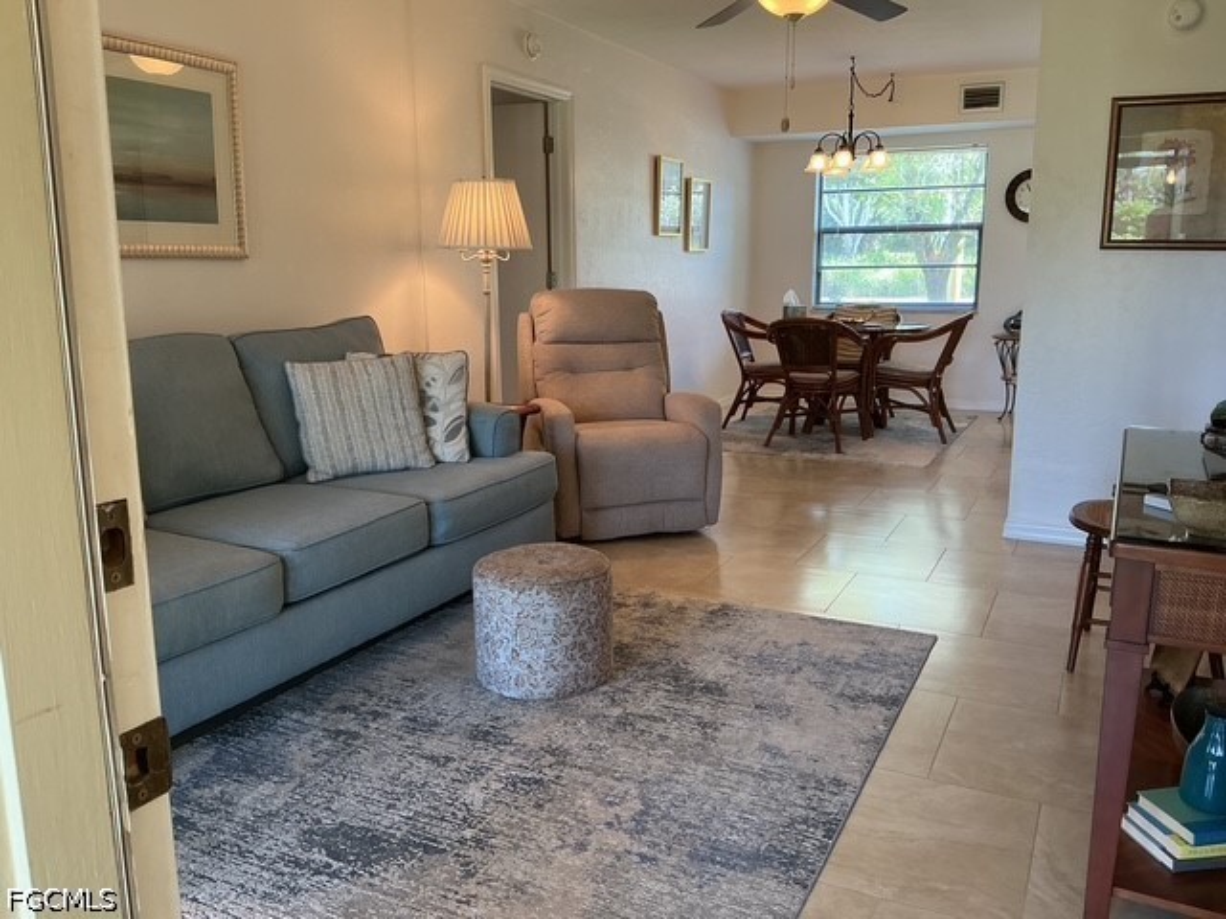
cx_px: 613
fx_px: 1027
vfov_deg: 48.2
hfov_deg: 61.7
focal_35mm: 29
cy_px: 460
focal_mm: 3
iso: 80
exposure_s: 1/60
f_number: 1.8
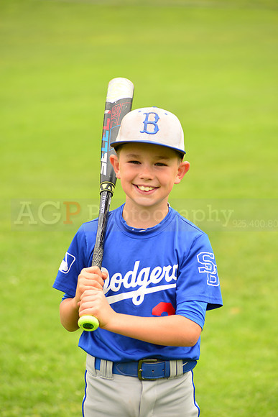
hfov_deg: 8.6
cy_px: 208
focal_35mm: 160
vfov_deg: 12.8
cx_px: 139
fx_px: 1852
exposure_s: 1/250
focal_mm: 160
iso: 125
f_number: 5
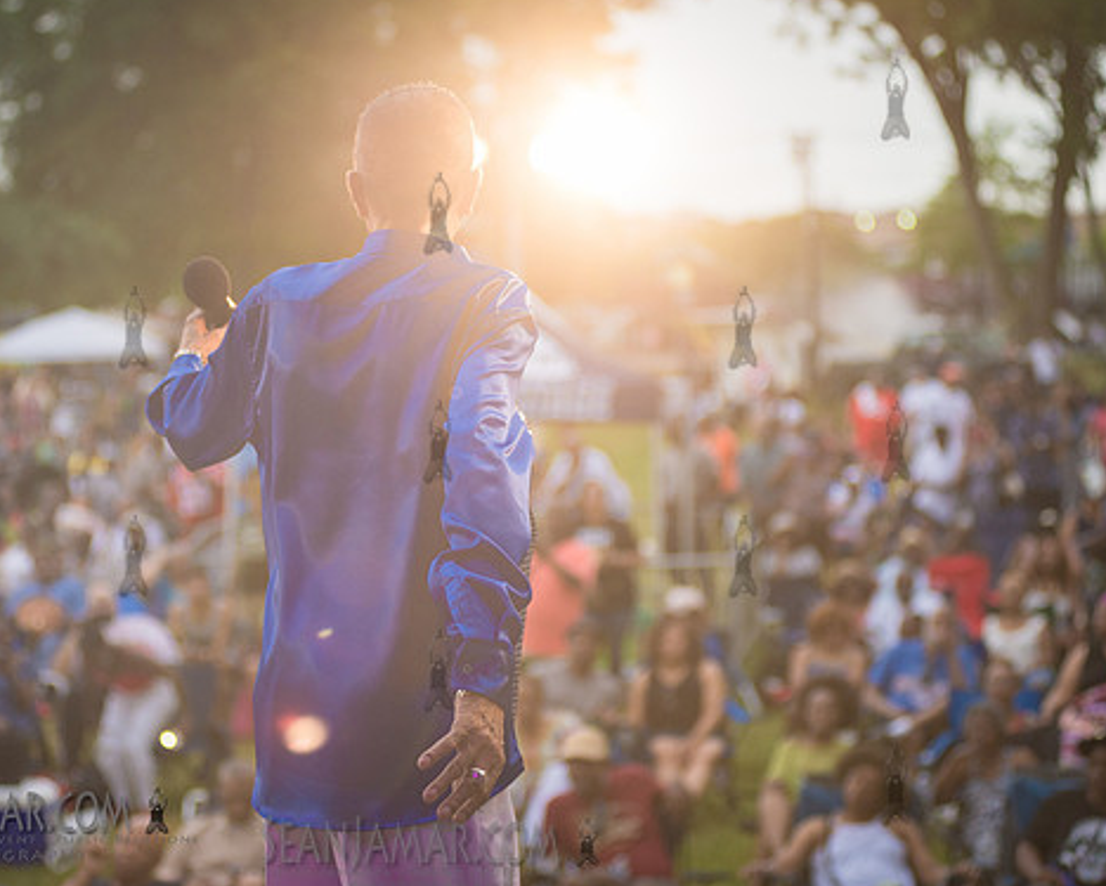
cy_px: 441
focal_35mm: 93
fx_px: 3046
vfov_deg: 16.6
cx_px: 437
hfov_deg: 20.6
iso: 1250
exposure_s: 1/400
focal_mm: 80
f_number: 3.5
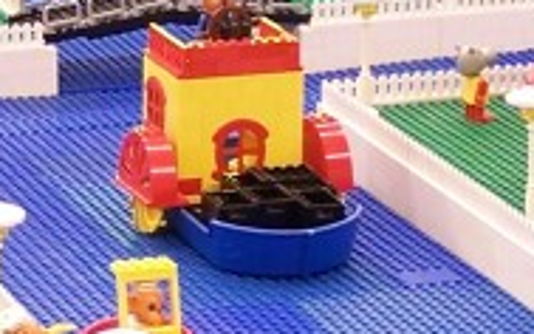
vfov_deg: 4.5
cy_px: 65
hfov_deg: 7.2
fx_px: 4263
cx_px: 105
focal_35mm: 293
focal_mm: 8.5
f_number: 3
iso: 80
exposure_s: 1/2
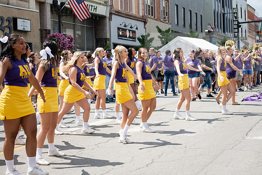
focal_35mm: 70
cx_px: 131
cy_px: 88
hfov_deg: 28.8
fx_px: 510
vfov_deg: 19.5
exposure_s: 1/640
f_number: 5.6
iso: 200
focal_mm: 70
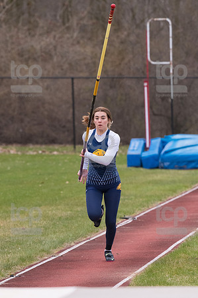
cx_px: 99
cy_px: 149
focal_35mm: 300
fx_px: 2481
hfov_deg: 4.6
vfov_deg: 6.9
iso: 2000
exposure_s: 1/2000
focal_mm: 200
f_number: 4.5
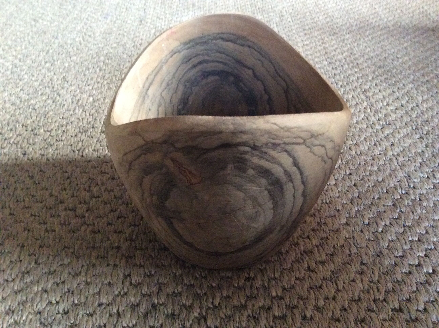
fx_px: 405
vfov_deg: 44.1
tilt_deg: -40.7
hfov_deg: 56.9
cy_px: 164
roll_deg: -0.8
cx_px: 220
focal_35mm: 32
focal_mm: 3.3
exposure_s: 1/17
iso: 400
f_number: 2.4
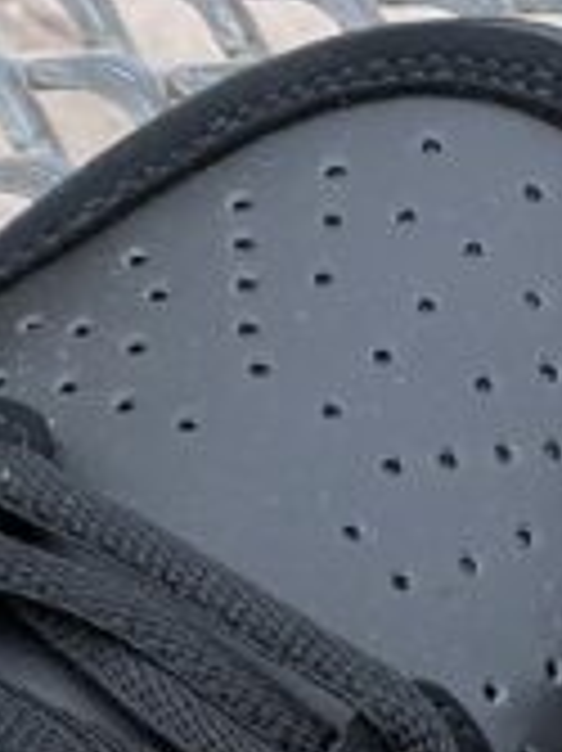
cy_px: 1391
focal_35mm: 369
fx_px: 7998
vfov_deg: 5.3
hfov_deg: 4.0
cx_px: 477
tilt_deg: -74.5
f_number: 2.8
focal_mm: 9
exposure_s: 1/99
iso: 40
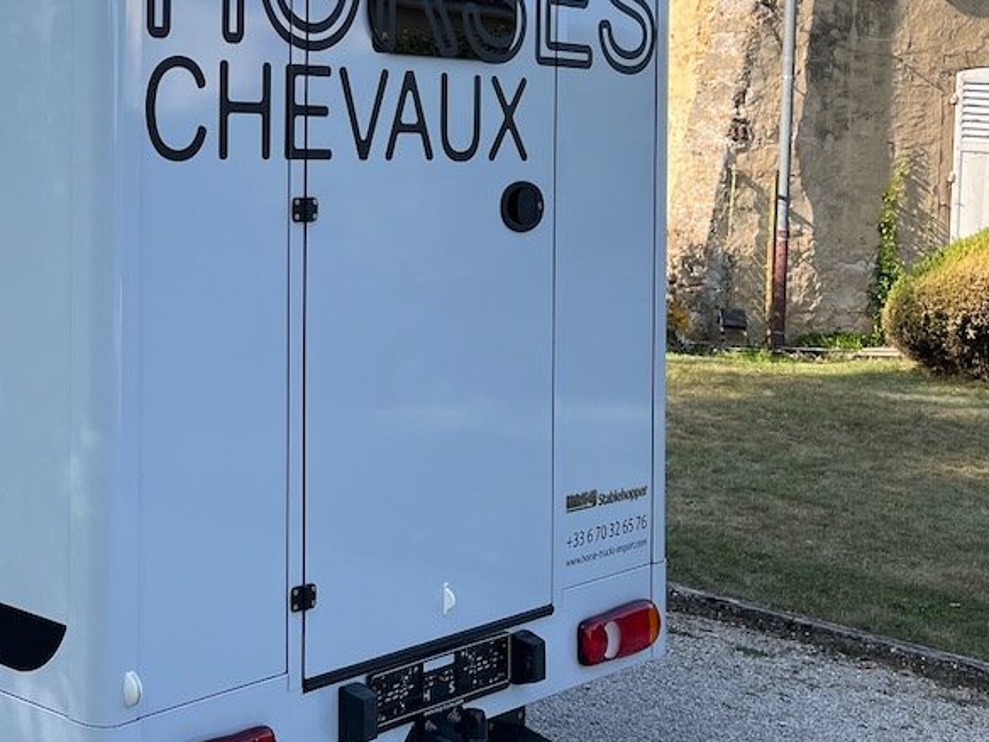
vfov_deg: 25.2
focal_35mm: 57
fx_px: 1629
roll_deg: -1.8
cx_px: 39
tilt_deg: +0.0
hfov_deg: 31.6
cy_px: 149
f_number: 1.6
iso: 50
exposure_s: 1/1458
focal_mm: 5.1
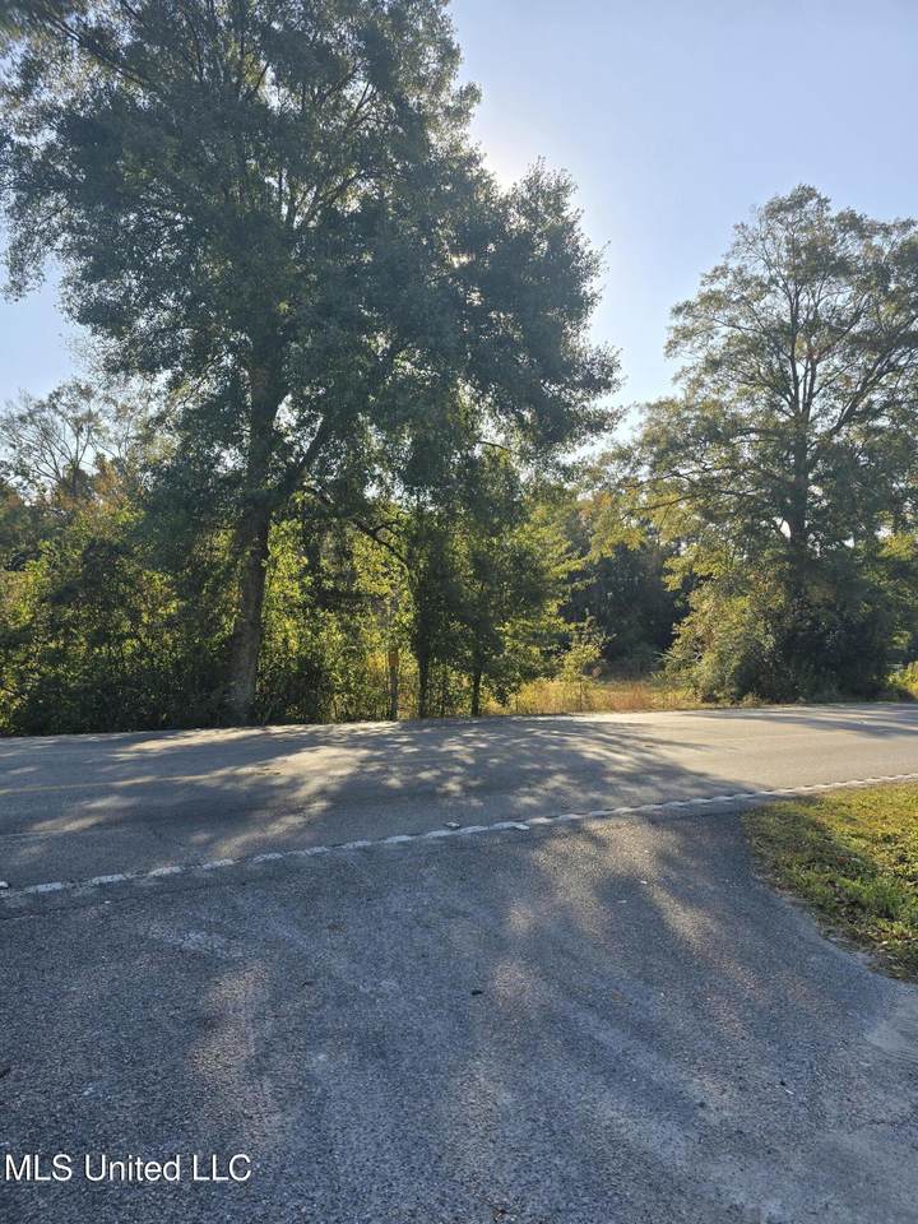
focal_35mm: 23
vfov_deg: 73.9
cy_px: 612
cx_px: 459
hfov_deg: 58.9
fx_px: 813
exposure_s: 1/857
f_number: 1.7
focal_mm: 6.3
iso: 12
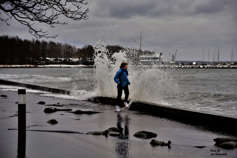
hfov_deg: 19.5
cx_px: 118
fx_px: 691
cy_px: 79
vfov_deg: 13.0
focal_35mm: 105
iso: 100
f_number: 5.6
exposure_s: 1/320
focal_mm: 105
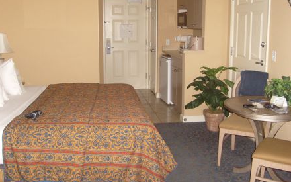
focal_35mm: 38
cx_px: 146
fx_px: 301
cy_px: 74
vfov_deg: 33.5
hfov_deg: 51.5
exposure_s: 1/45
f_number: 2.8
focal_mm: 5.8
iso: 240
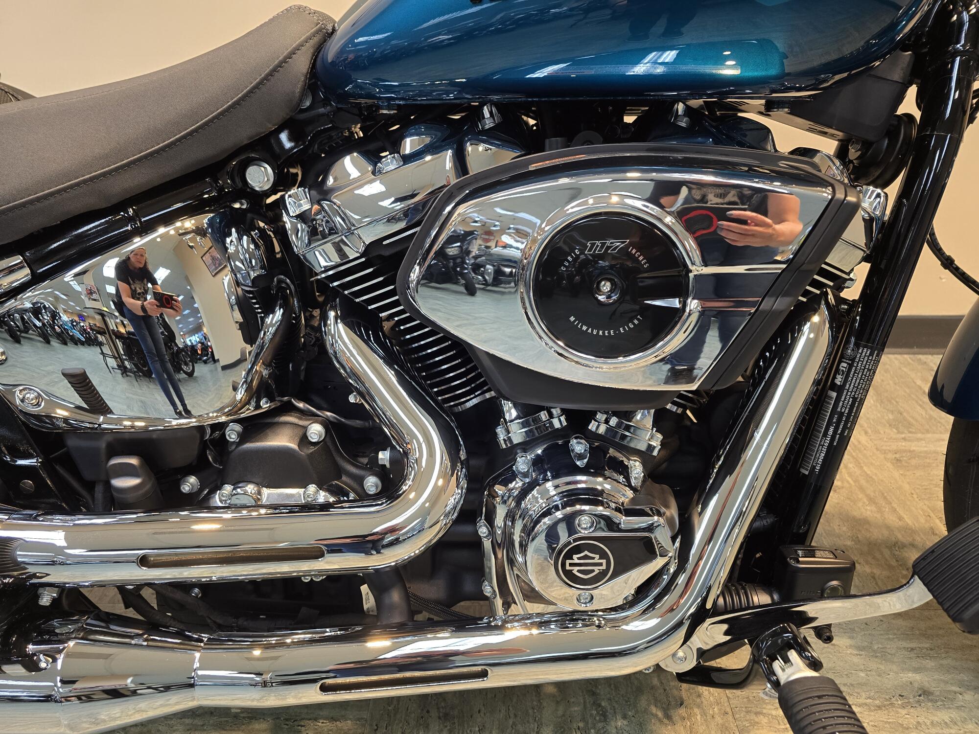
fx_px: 650
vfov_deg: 58.9
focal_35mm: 23
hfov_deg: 73.9
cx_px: 490
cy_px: 367
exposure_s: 1/120
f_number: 1.7
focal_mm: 6.3
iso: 320
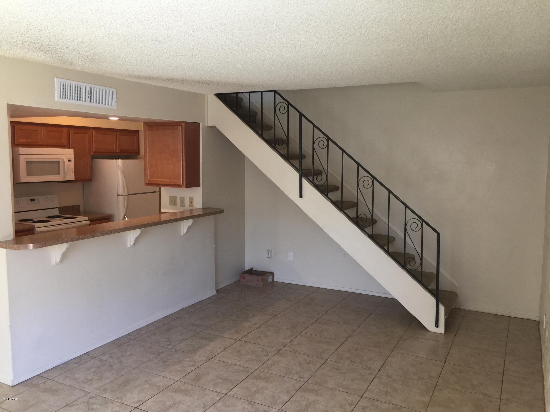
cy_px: 206
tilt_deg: -5.9
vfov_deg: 48.2
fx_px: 461
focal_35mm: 29
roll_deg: -1.2
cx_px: 275
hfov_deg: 61.7
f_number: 2.2
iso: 50
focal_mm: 4.15
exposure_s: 1/30
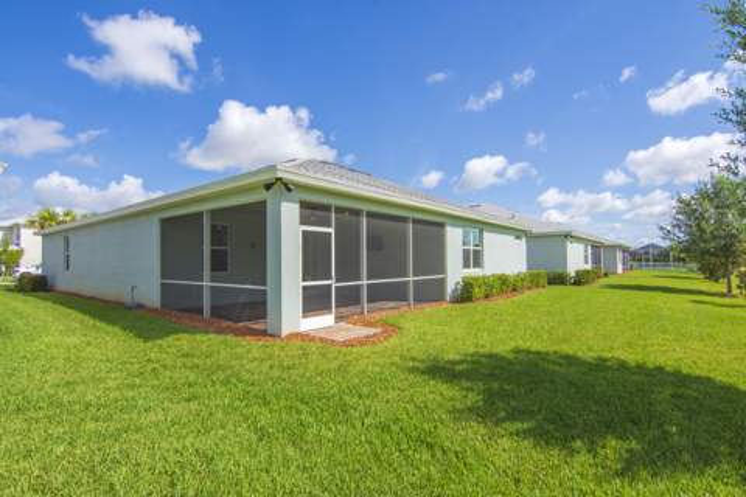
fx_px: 357
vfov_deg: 69.7
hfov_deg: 92.4
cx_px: 373
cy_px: 248
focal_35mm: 17
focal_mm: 11.5
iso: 200
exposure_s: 1/500
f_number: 8
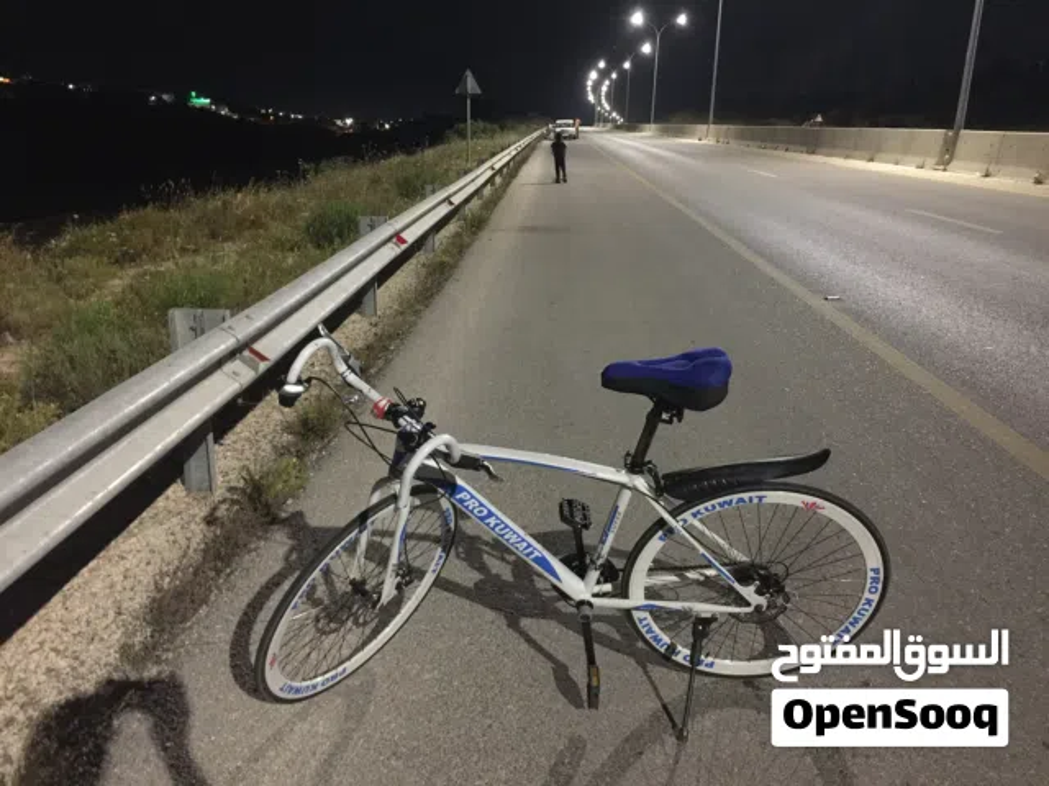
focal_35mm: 29
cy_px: 393
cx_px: 524
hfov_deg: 61.7
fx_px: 879
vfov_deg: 48.2
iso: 125
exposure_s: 1/4
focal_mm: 4.15
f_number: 2.2
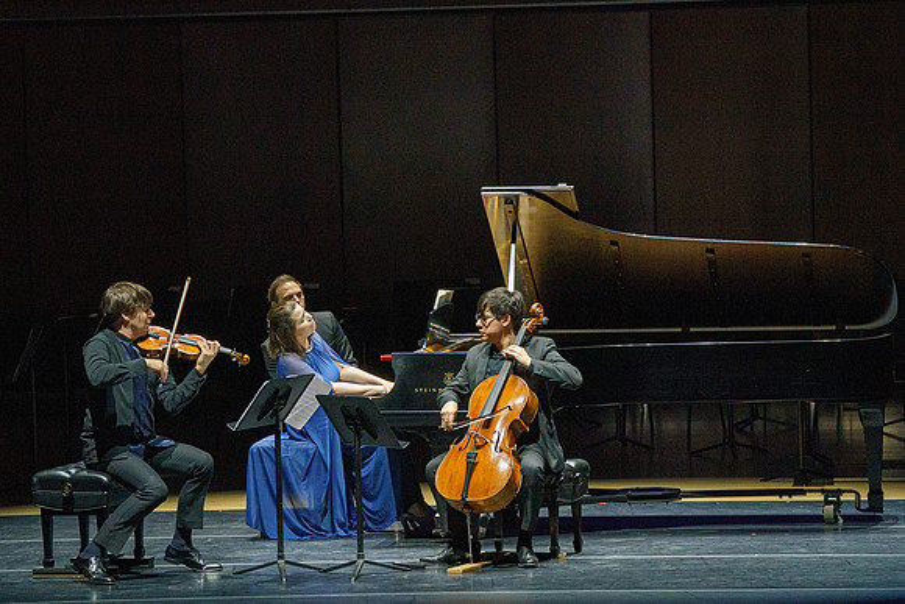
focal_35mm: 233
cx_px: 413
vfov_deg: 5.9
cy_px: 261
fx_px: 5848
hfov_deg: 8.8
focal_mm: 187
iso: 4000
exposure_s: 1/250
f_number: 7.1
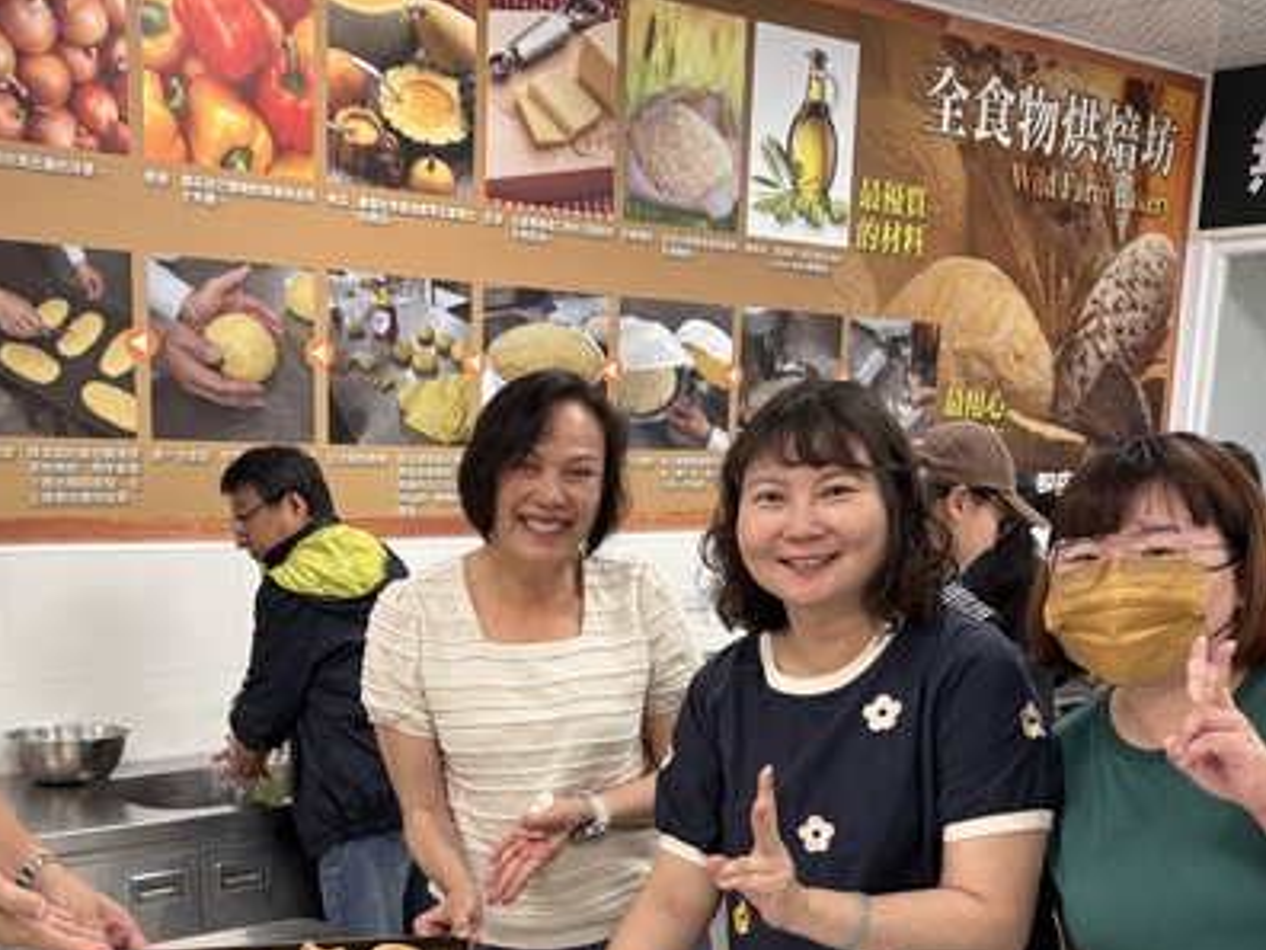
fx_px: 1682
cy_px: 811
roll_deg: -0.6
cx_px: 496
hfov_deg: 41.0
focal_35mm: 46
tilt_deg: -12.2
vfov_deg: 30.4
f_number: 1.6
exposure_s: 1/60
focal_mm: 5.96
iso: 100
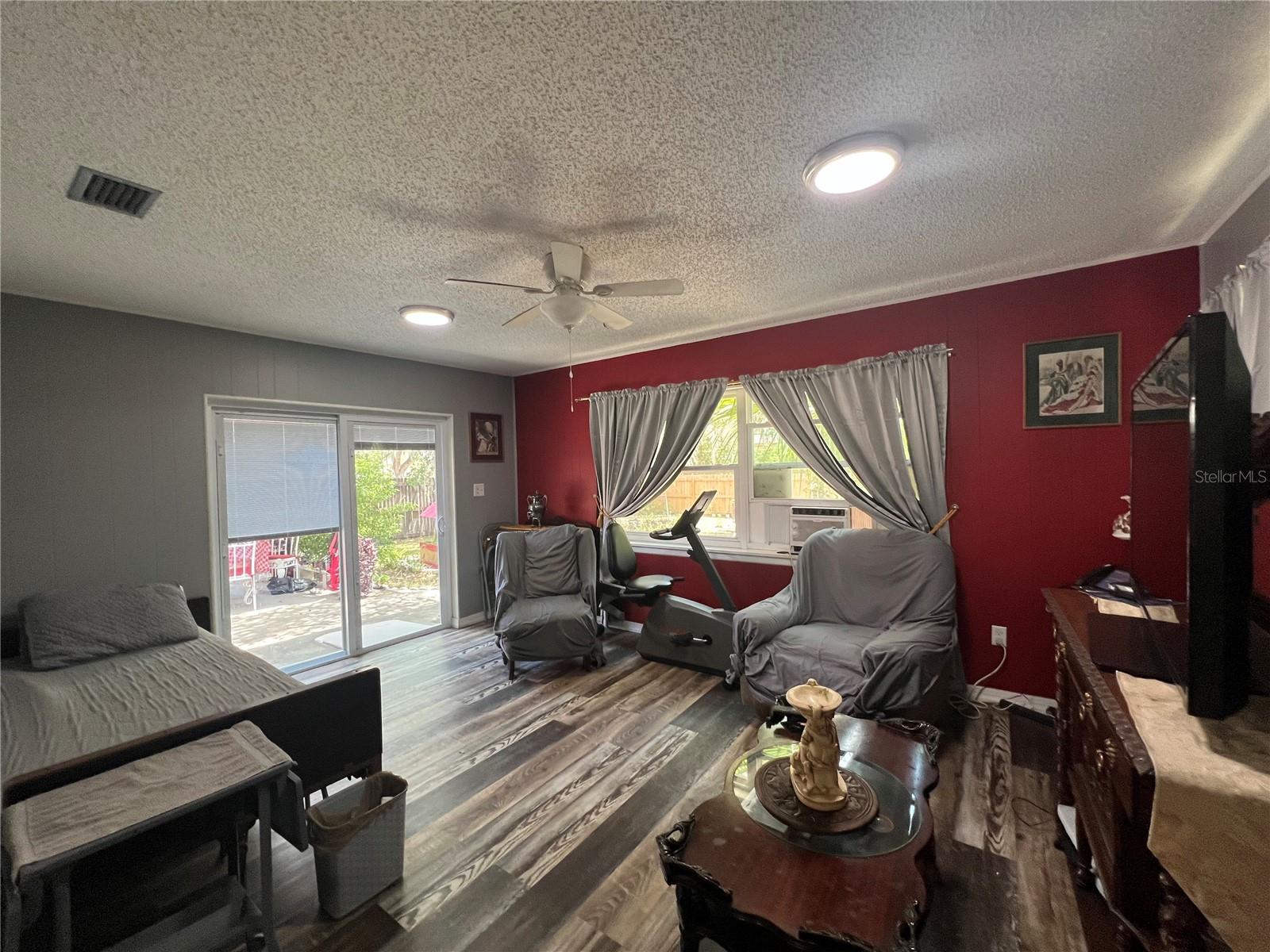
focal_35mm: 13
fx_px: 477
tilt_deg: -2.7
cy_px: 476
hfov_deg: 106.2
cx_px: 635
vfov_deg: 89.9
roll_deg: +1.3
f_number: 1.8
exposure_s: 1/120
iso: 250
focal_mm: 1.57
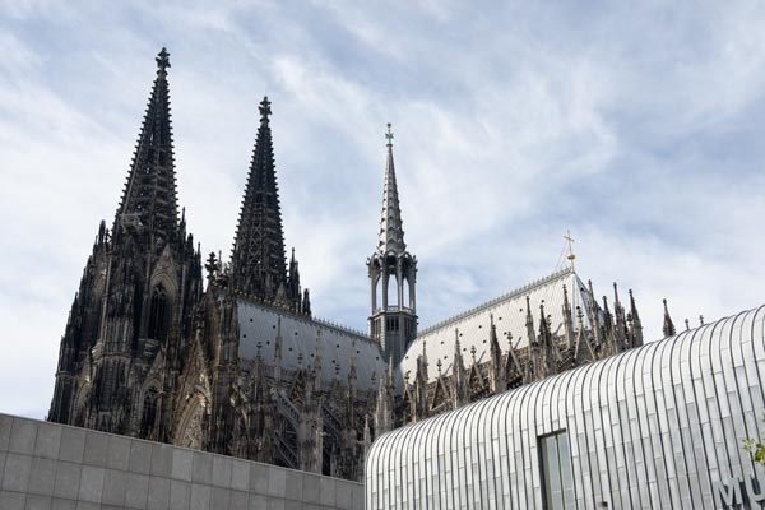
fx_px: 1041
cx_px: 382
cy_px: 255
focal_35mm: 49
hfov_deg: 40.3
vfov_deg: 27.5
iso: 320
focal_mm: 49
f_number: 5.6
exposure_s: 1/2000
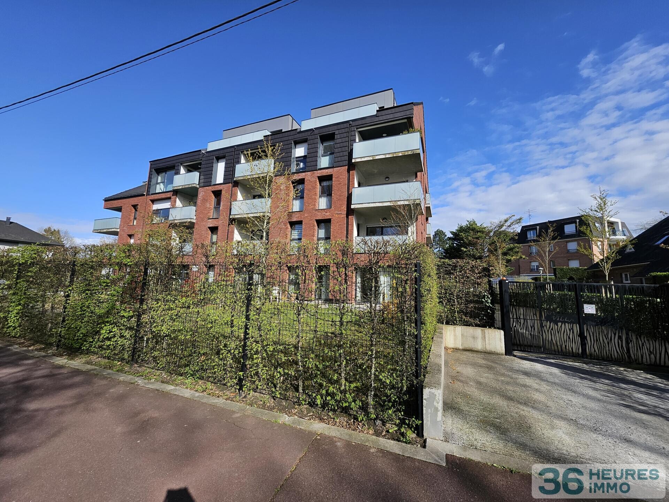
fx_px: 251
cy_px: 251
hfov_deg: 106.2
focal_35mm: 13
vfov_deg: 89.9
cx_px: 334
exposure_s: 1/1123
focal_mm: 1.74
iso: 32
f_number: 2.2
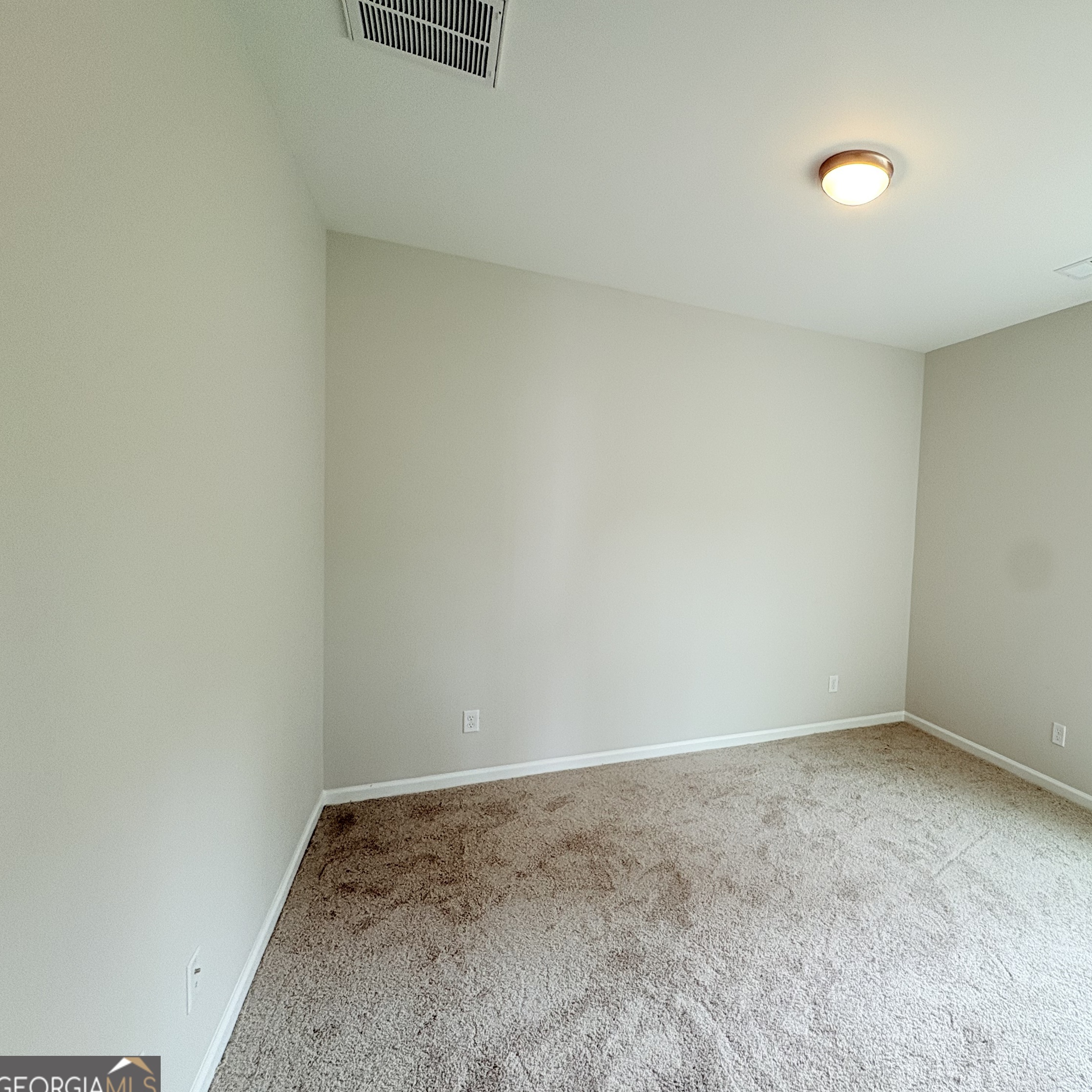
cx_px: 742
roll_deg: -1.7
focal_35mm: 17
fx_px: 607
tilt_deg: -2.7
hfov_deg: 80.7
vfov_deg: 84.0
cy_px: 549
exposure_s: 1/60
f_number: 2.2
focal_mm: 2.22
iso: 125
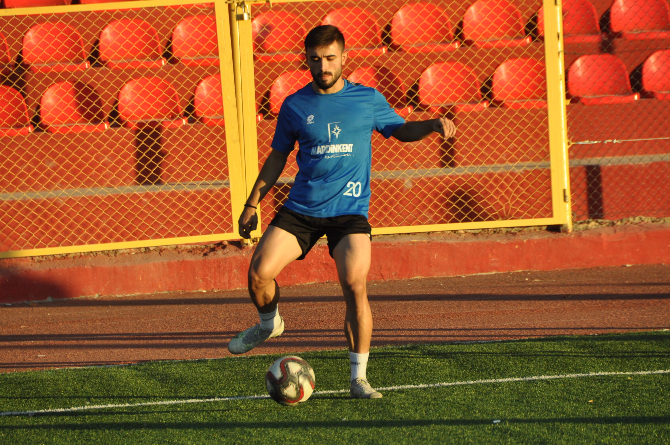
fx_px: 6133
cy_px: 211
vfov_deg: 4.2
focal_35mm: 330
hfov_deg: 6.3
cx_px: 350
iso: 640
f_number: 5.6
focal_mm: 200
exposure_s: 1/1000
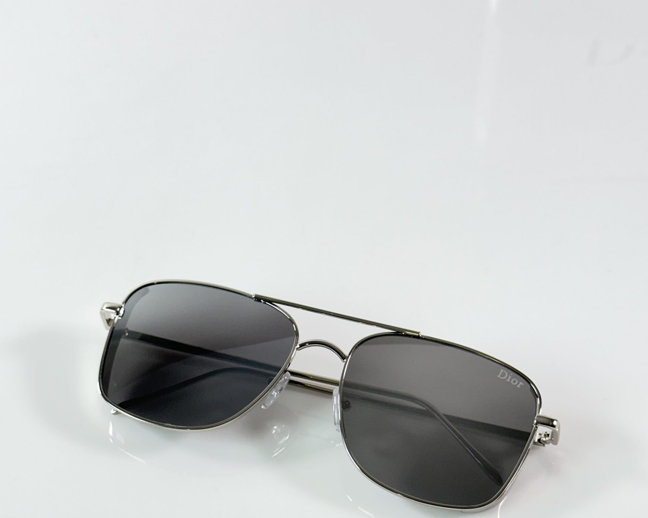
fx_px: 1208
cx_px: 323
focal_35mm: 63
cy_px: 367
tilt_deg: -46.1
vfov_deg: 24.0
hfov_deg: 30.0
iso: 64
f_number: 1.78
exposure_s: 1/100
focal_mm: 6.86
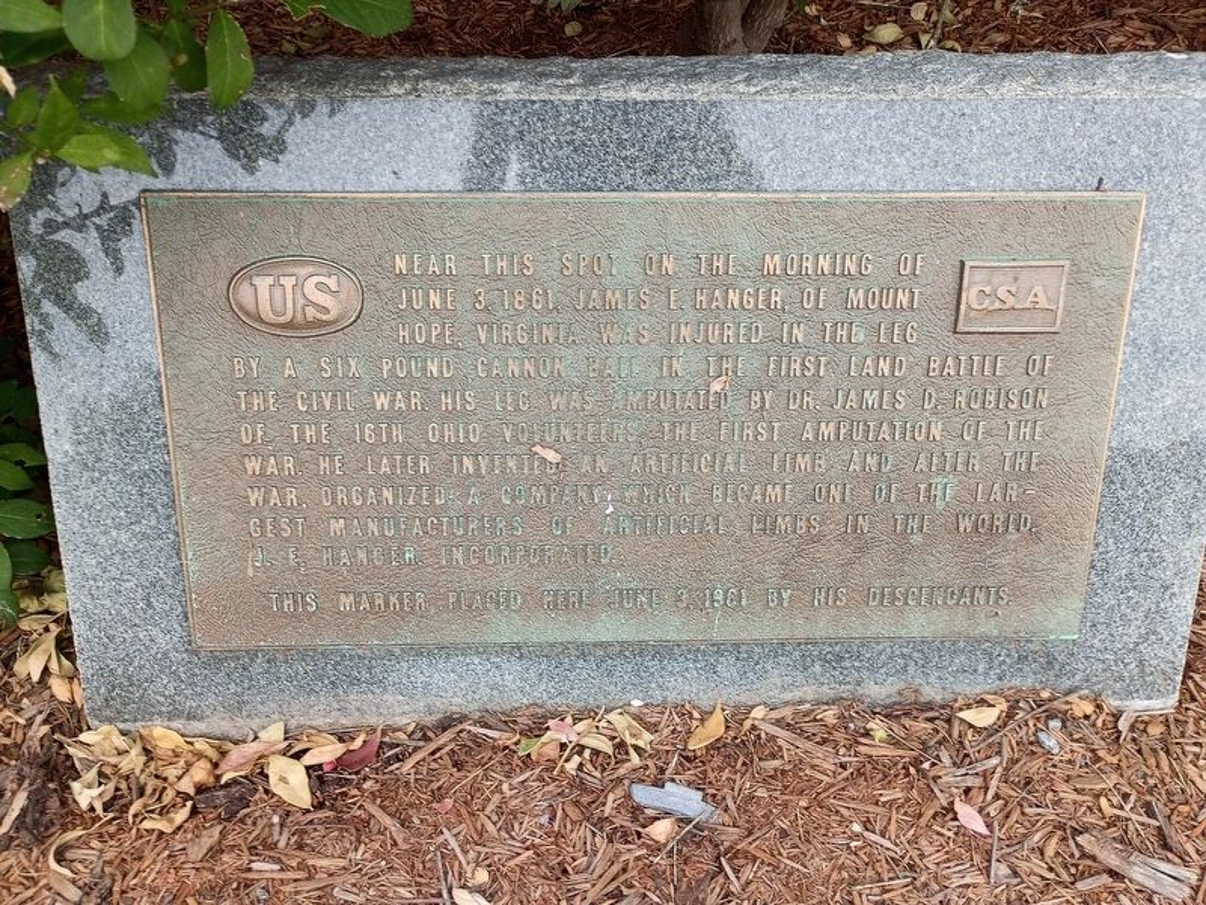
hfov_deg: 61.7
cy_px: 452
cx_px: 603
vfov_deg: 48.2
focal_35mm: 29
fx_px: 1010
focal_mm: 4.27
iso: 100
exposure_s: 1/123
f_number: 1.8
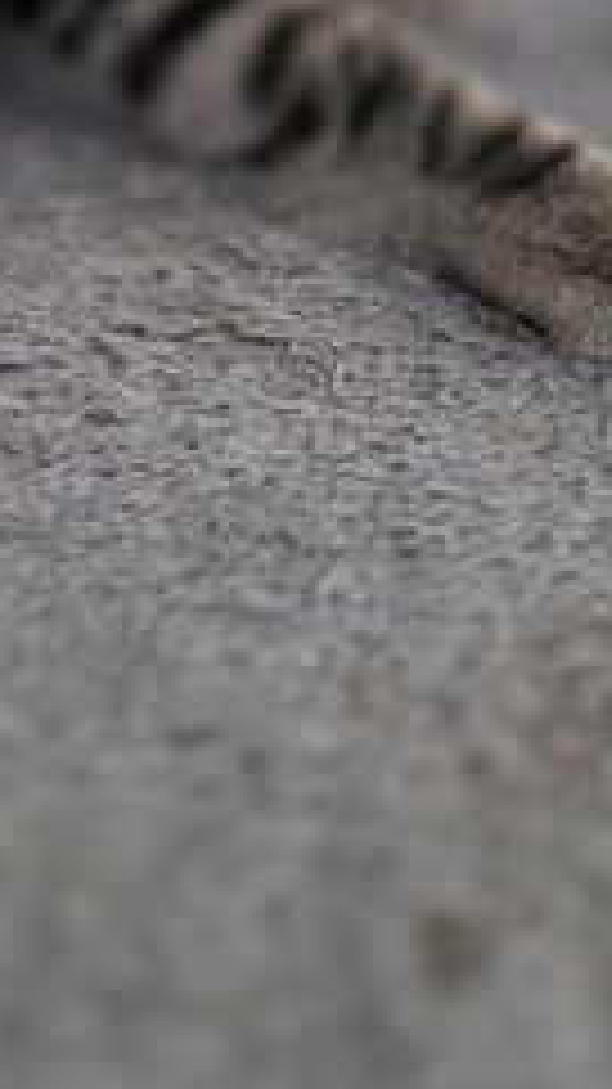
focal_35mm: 69
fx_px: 1992
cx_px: 94
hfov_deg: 17.3
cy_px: 7
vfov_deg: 28.7
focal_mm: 6.3
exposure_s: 1/120
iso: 800
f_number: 1.7
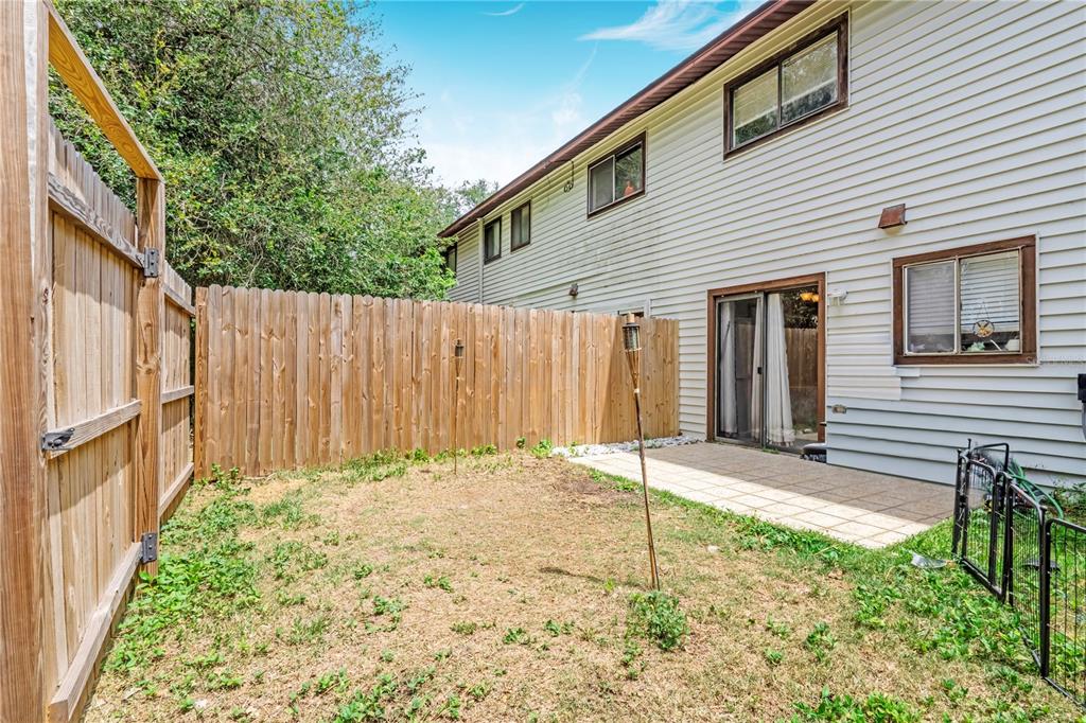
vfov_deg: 72.0
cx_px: 543
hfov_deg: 95.0
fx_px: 498
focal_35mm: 16
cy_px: 362
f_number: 9
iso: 250
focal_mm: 11
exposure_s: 1/4000
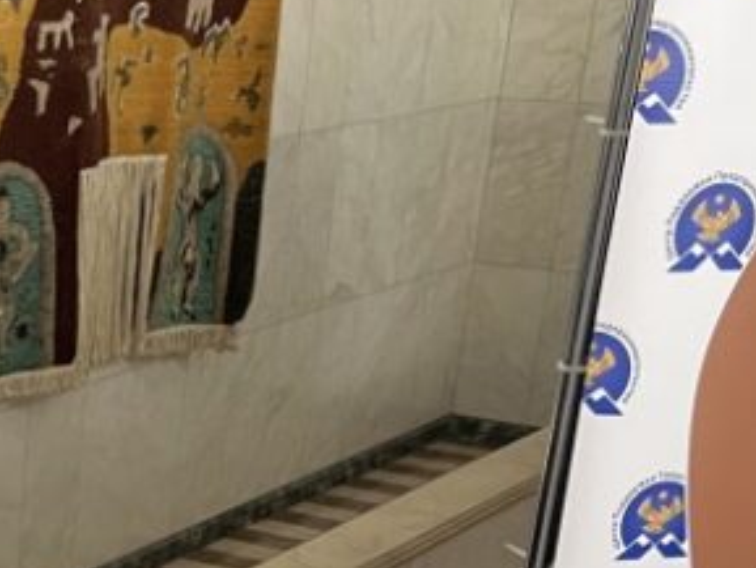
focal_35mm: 90
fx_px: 1966
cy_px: 856
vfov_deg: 15.2
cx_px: -243
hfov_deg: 19.9
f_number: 1.5
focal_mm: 5.7
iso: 125
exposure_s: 1/50
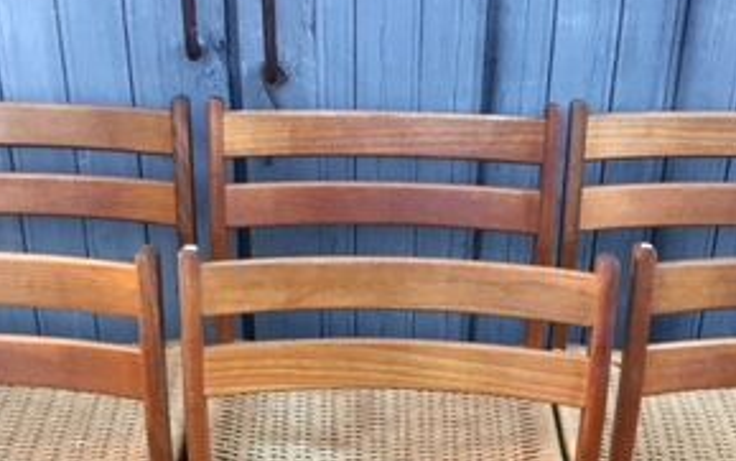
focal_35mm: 68
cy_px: 571
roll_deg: -0.6
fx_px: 1365
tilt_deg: -38.1
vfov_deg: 18.1
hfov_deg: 30.2
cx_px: 377
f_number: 2.2
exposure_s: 1/33
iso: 50
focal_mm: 4.15
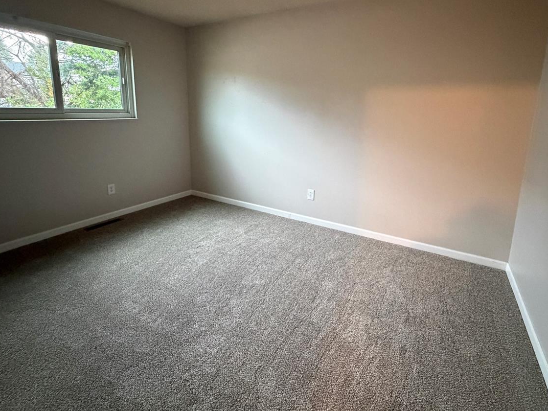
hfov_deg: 87.6
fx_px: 285
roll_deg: -0.7
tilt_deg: -10.3
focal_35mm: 18
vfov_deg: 70.7
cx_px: 291
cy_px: 160
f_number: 2.2
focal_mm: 2.22
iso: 1000
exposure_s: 1/50
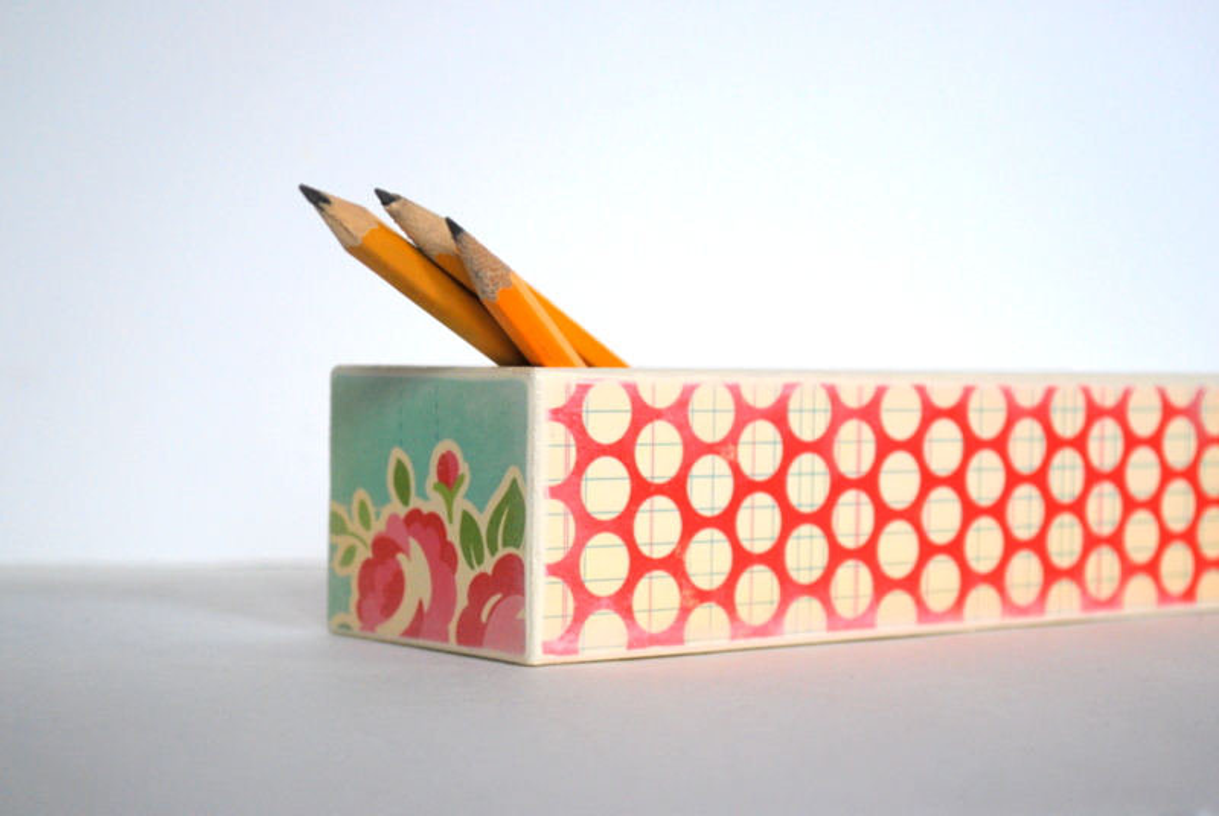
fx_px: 2340
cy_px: 408
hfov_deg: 29.2
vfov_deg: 19.8
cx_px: 610
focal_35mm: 69
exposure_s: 1/30
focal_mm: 46
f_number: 5.3
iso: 450
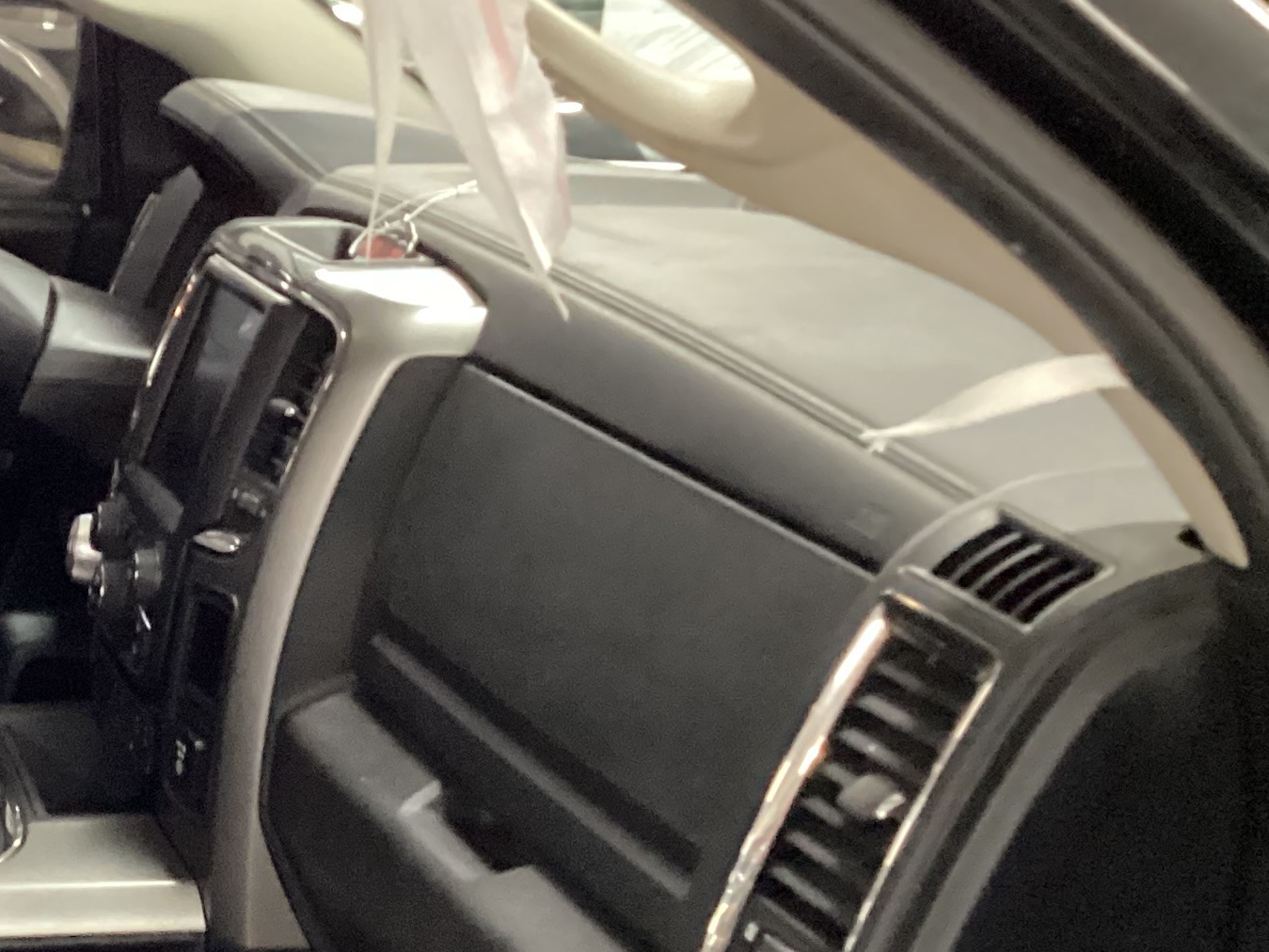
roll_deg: +0.0
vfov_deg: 19.5
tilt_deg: -18.0
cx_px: -261
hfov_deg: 23.7
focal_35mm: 75
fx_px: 2750
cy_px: 689
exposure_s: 1/20
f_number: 2.4
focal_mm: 3.3
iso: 640
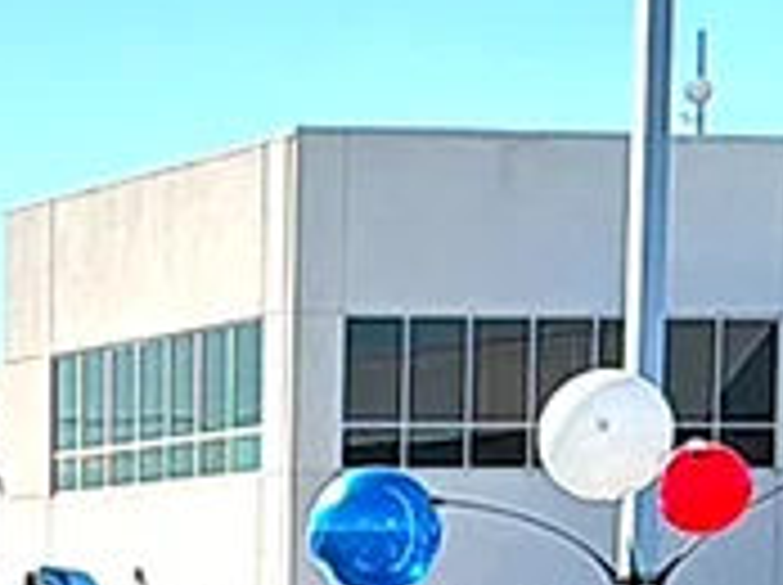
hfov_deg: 12.3
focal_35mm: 149
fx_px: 3366
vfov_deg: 9.5
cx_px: -572
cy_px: 1010
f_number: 1.78
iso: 80
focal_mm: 6.76
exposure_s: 1/3584
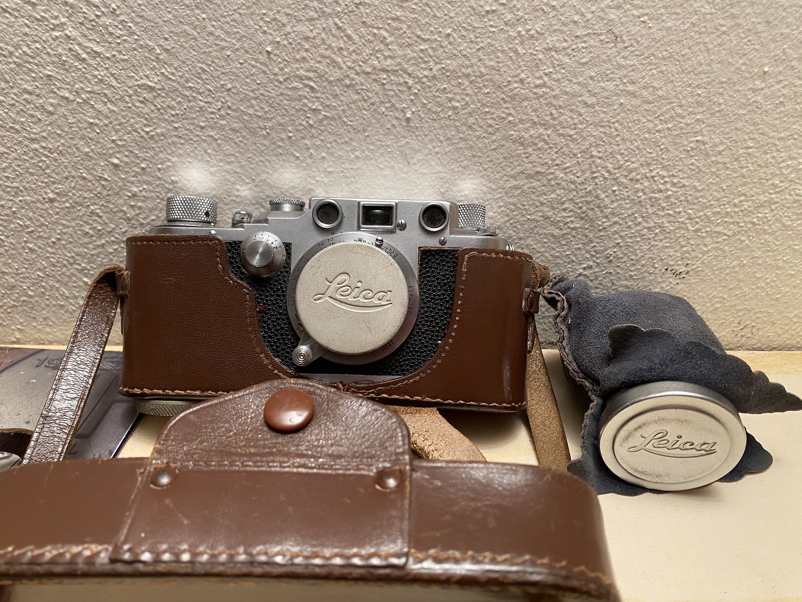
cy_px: 301
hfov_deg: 67.3
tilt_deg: -30.1
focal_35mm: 26
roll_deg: -0.1
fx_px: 602
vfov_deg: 53.1
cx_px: 401
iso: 125
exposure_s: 1/50
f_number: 1.8
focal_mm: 4.25
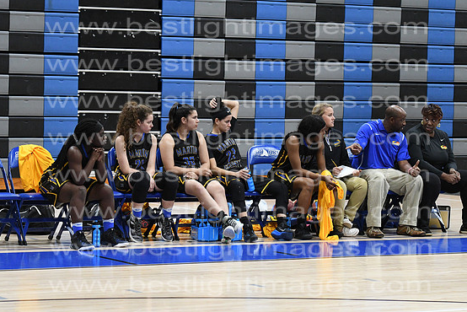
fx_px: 1752
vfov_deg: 10.2
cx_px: 240
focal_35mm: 135
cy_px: 157
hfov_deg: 15.2
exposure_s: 1/640
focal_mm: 86
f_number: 3.5
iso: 5000
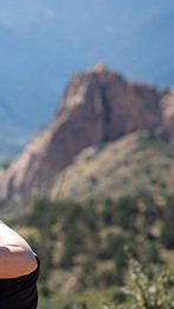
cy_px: 199
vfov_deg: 10.8
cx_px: 1
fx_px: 1630
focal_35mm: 199
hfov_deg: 6.1
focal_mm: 85
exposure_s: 1/800
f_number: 3.2
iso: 100
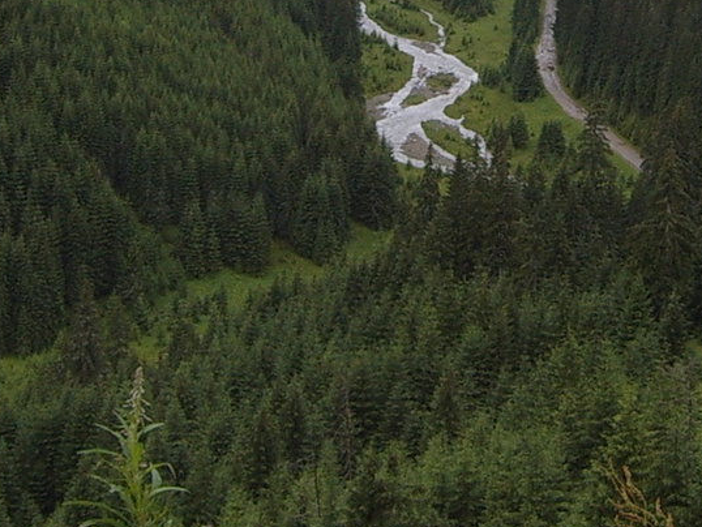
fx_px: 2110
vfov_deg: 13.8
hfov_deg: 18.8
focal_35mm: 104
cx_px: 471
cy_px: -102
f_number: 5.8
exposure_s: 1/125
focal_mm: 5.8
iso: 50
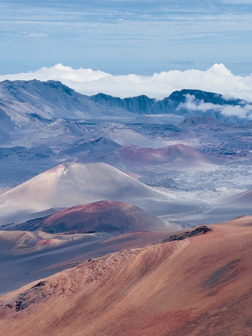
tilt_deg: -8.8
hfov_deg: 19.1
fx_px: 747
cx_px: 126
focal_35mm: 77
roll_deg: +0.2
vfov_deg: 25.3
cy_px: 168
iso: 32
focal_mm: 9
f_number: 2.8
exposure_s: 1/779
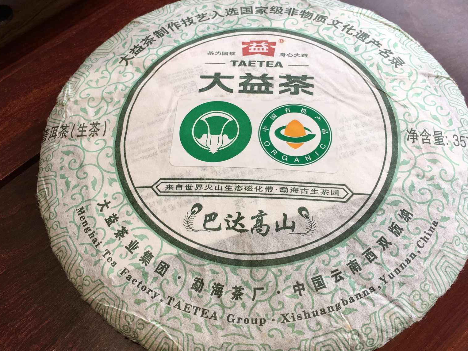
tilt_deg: -59.3
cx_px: 244
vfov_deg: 37.7
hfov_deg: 49.0
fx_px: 514
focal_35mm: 38
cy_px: 180
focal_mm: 4.15
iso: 32
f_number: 2.2
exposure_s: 1/50
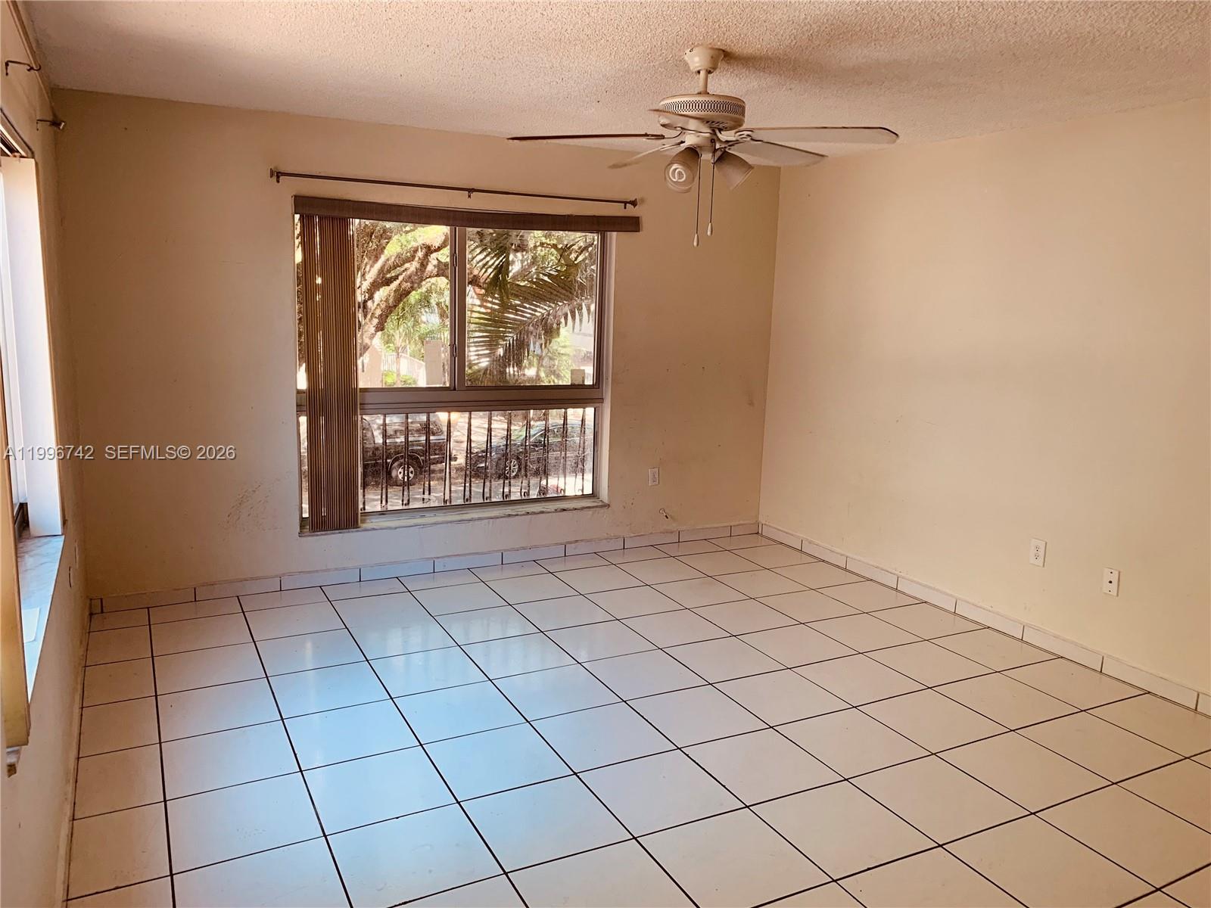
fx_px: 910
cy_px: 454
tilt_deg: -9.6
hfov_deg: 67.3
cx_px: 606
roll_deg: -1.9
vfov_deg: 53.1
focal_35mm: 26
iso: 80
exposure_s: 1/121
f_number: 1.8
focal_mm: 4.25
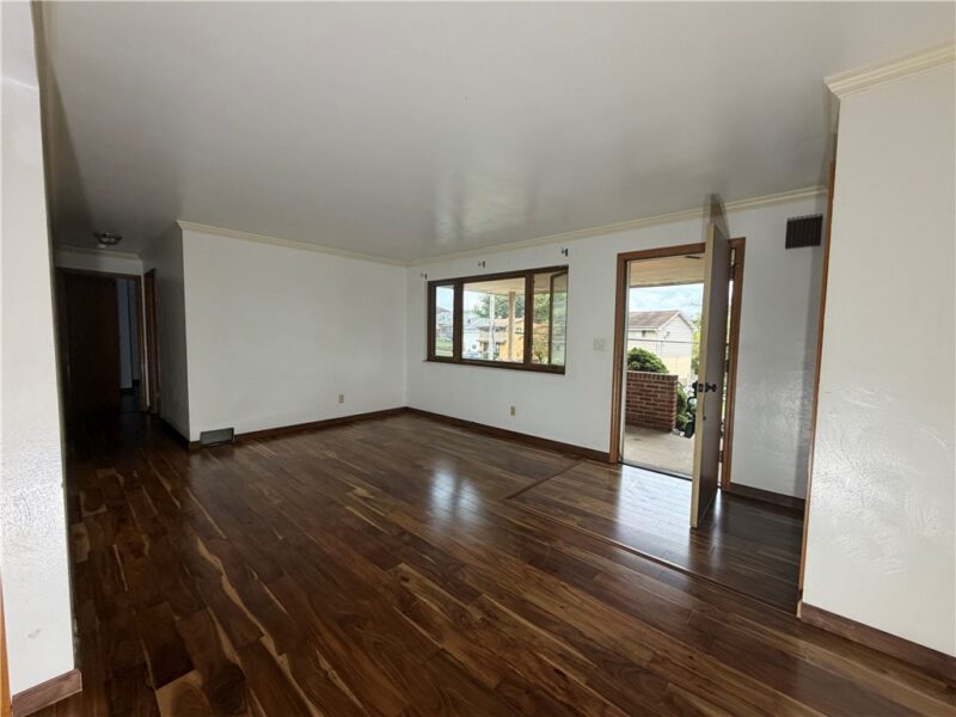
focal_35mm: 14
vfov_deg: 85.7
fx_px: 387
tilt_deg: -4.4
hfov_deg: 102.1
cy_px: 358
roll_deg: -0.8
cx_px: 478
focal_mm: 2.22
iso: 250
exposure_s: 1/60
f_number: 2.2
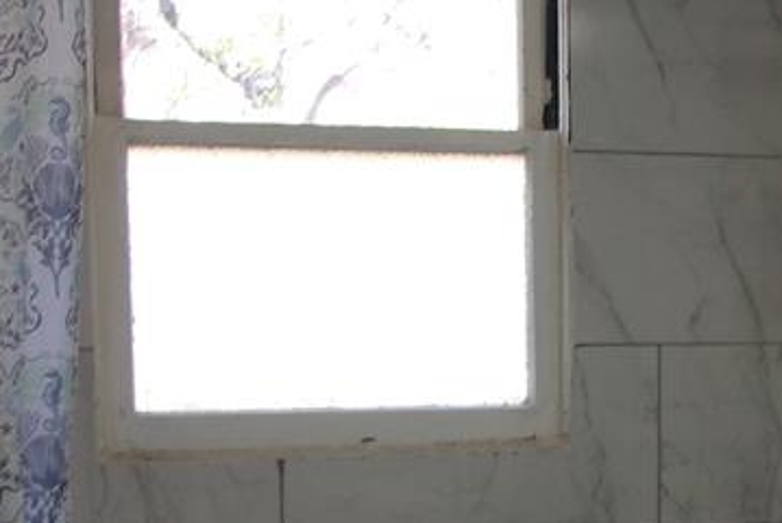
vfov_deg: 16.8
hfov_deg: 24.6
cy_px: 484
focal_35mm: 80
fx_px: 1739
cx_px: 710
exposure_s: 1/50
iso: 80
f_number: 3
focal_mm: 4.9
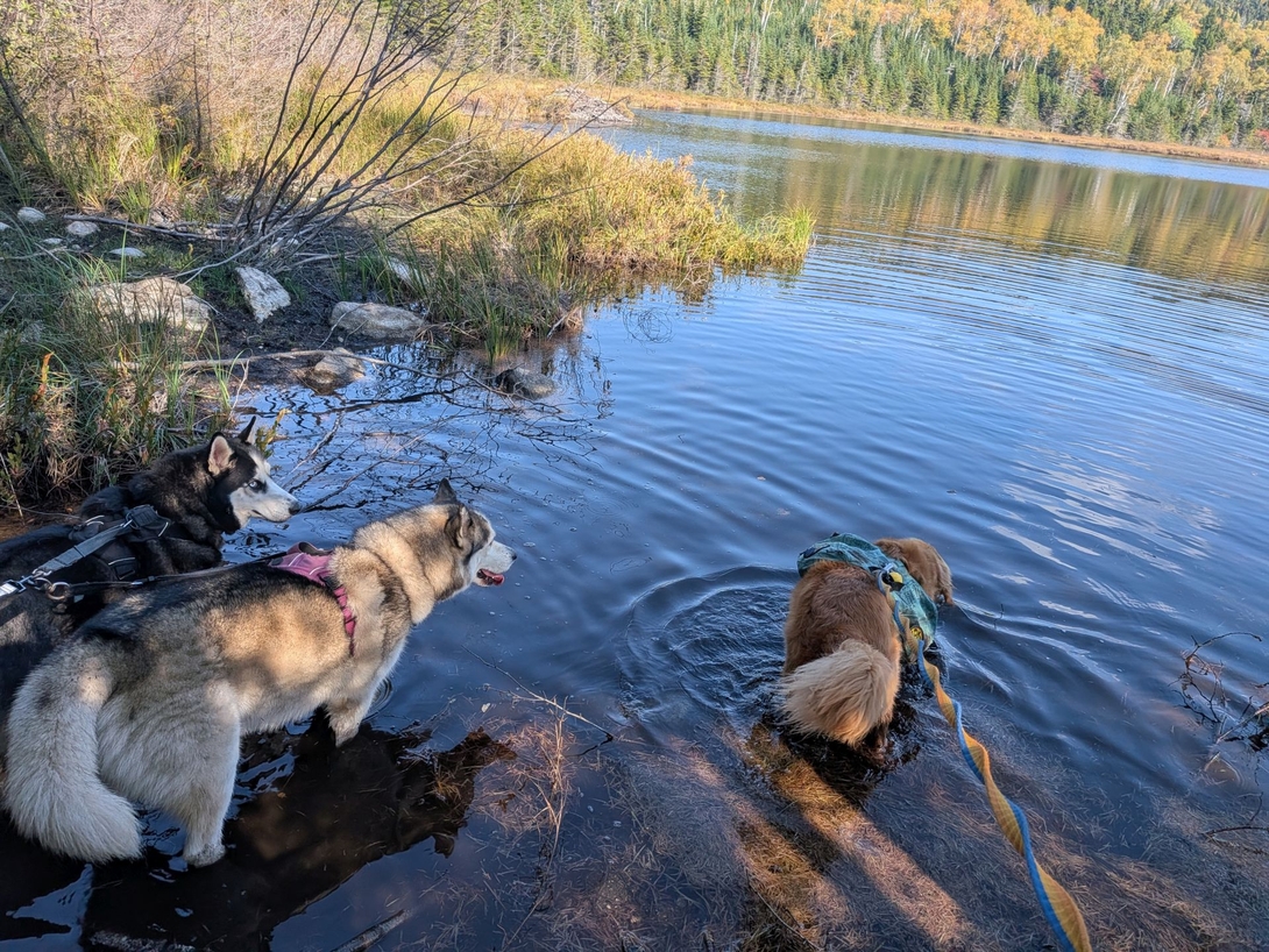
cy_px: 476
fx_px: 880
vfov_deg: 56.8
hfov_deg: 71.6
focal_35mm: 24
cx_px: 634
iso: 32
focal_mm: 4.53
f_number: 1.7
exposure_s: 1/498
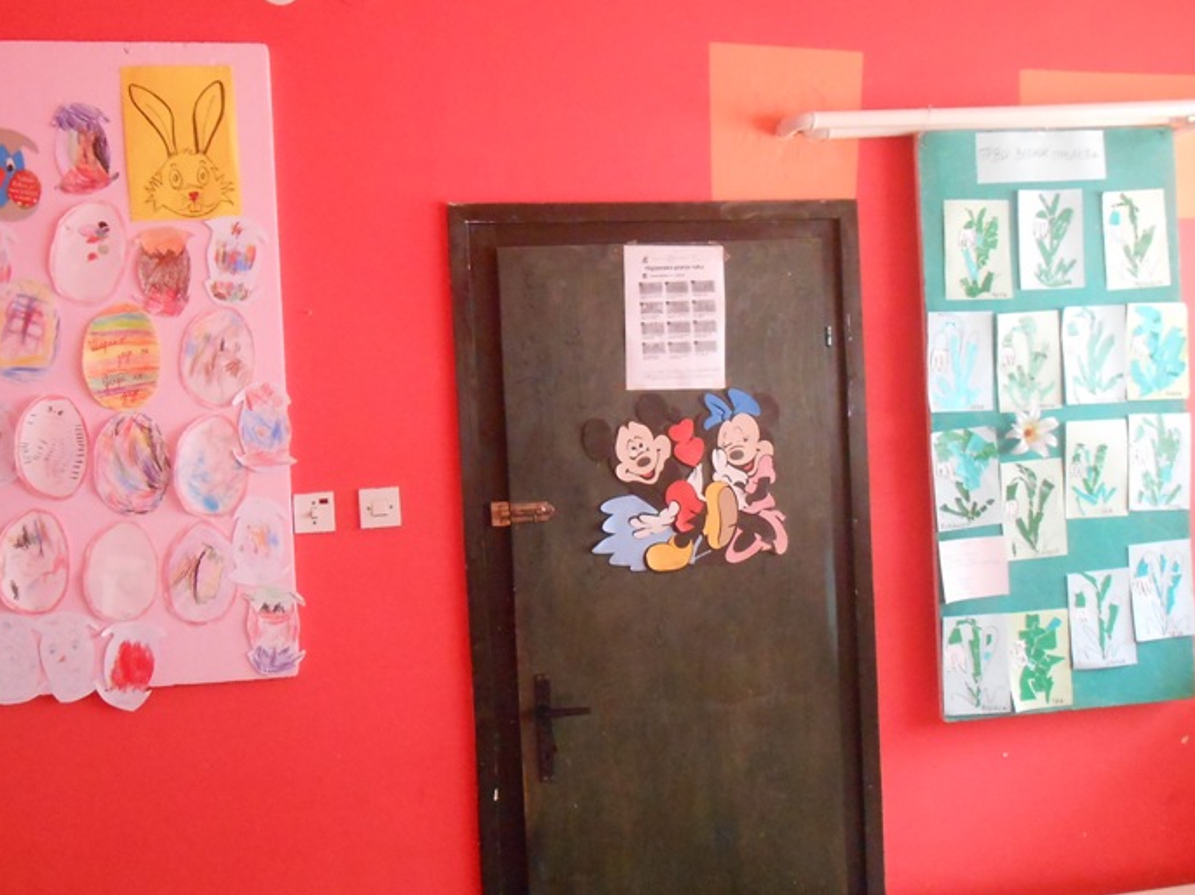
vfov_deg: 40.7
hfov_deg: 52.6
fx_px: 1208
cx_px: 538
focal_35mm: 35
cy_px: 460
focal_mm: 5.3
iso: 400
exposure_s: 1/15
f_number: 3.8
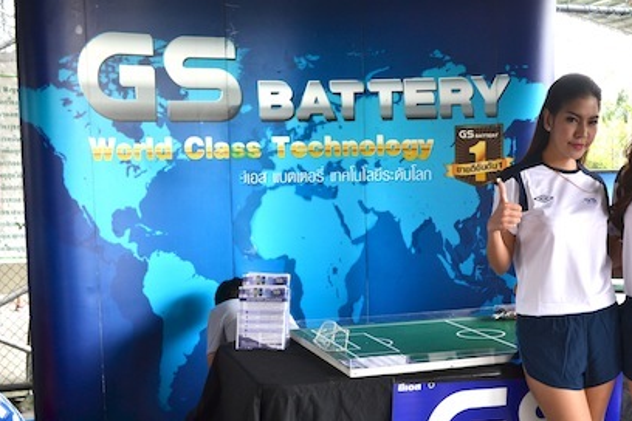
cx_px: 424
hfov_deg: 37.1
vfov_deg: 25.5
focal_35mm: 53
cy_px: 260
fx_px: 930
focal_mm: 24
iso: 200
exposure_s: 1/30
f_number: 5.6
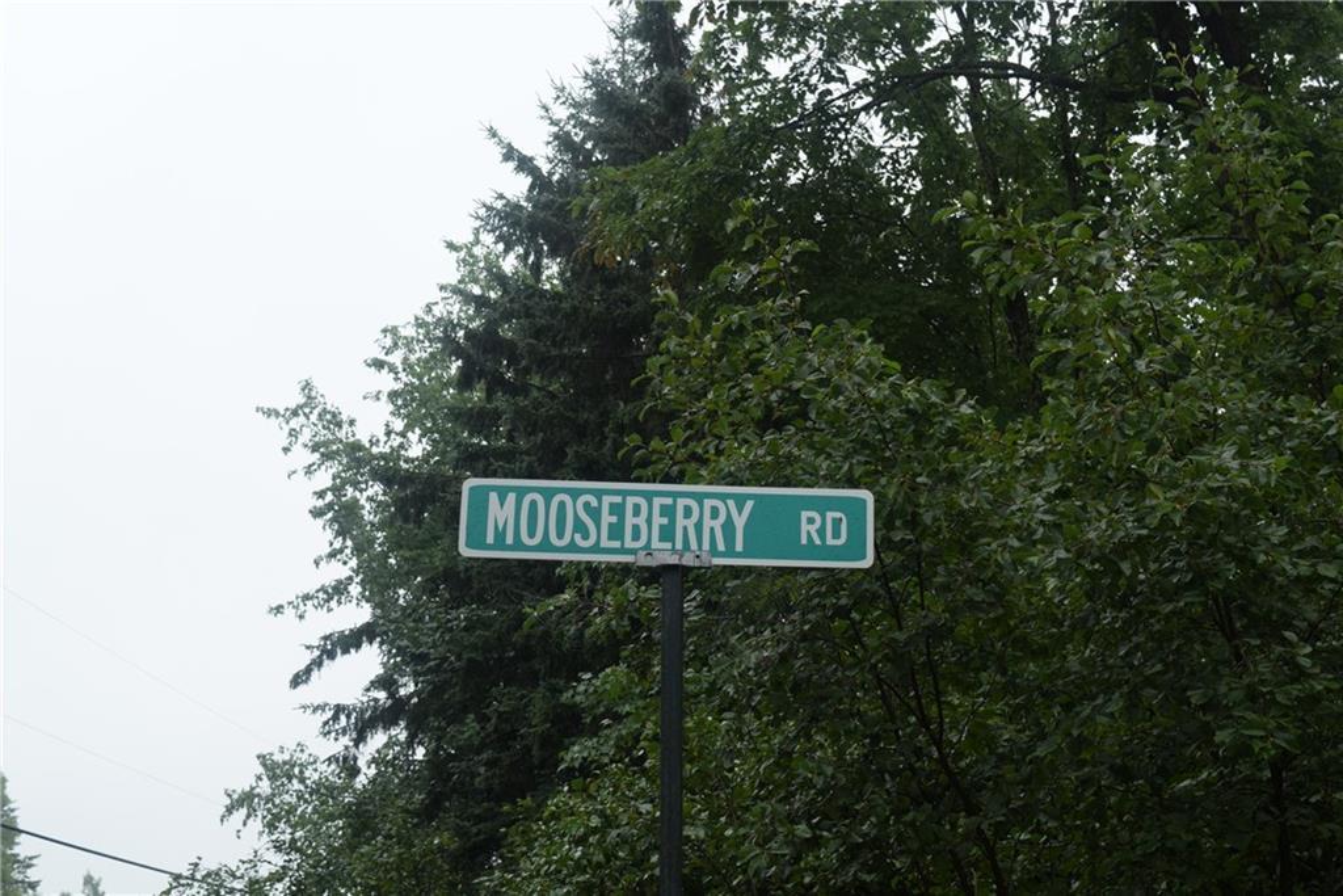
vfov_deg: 25.1
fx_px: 2015
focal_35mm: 54
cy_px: 448
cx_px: 672
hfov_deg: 36.9
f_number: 10
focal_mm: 36
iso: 500
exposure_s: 1/80
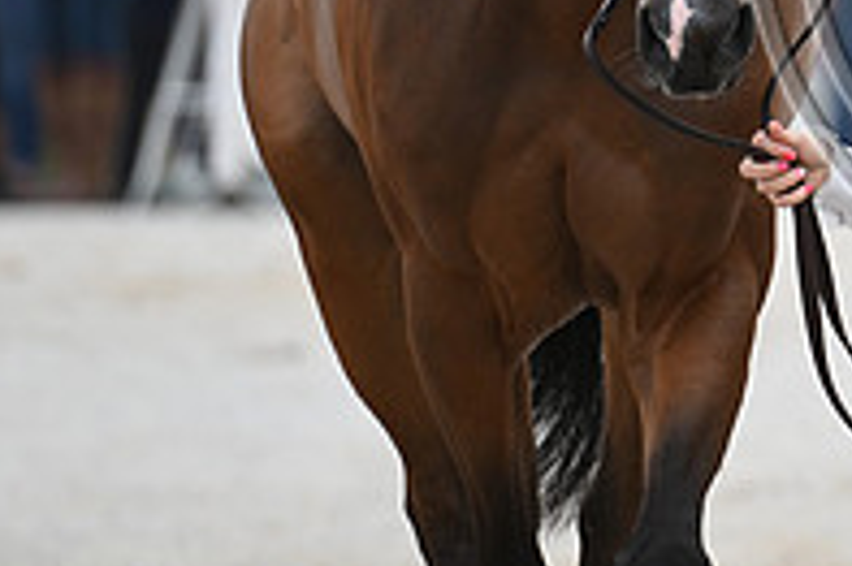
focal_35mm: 1177
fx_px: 27832
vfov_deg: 1.2
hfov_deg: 1.8
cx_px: 1142
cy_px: -158
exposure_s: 1/1600
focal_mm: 400
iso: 560
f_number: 5.6
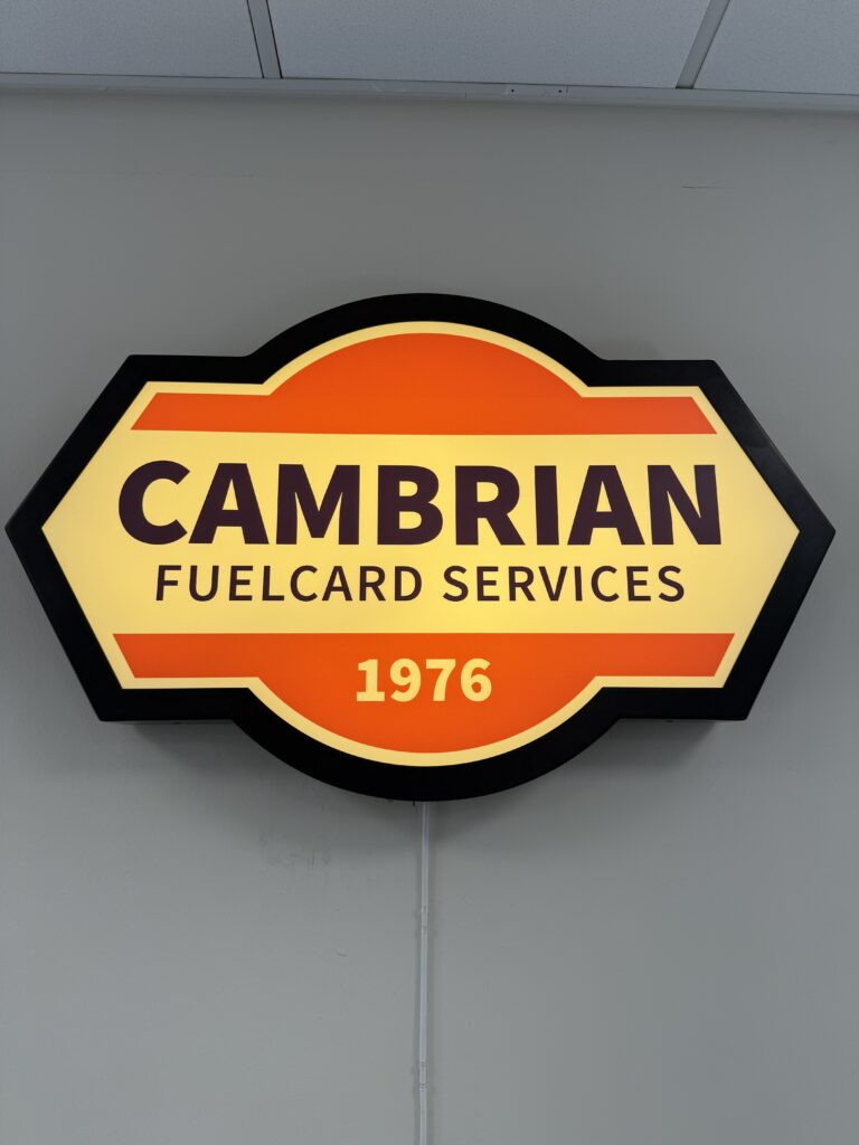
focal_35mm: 24
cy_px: 572
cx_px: 430
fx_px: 794
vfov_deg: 71.6
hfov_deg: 56.8
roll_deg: -1.0
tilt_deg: +13.8
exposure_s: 1/296
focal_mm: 6.76
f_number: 1.78
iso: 80
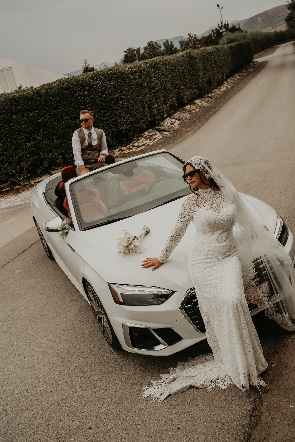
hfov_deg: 37.9
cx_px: 148
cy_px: 221
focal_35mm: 35
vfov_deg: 54.4
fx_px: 430
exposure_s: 1/125
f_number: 4.5
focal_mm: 35
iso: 320
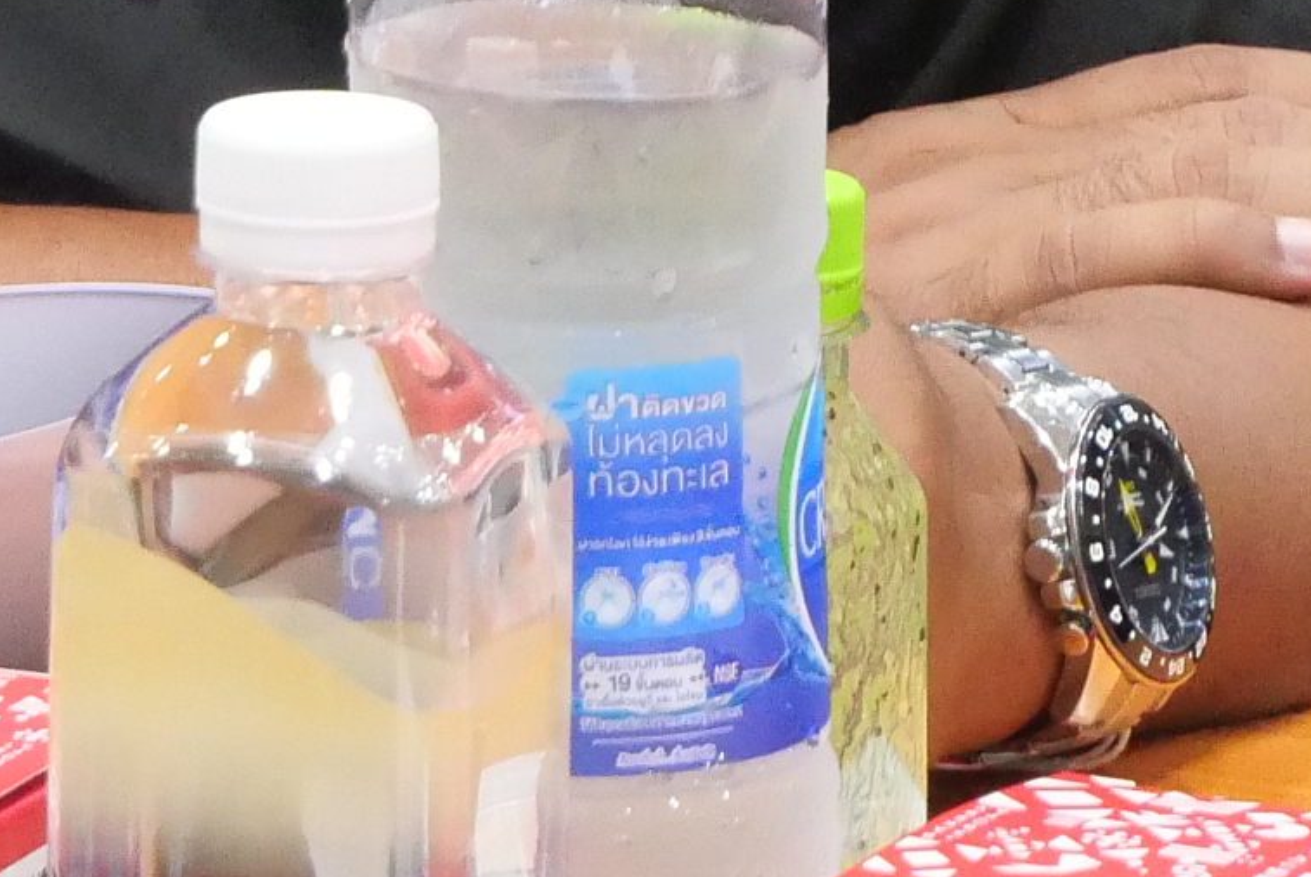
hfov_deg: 3.4
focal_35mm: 608
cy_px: -1147
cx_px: -532
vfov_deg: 2.3
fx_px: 22158
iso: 3200
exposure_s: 1/50
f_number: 5.6
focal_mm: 60
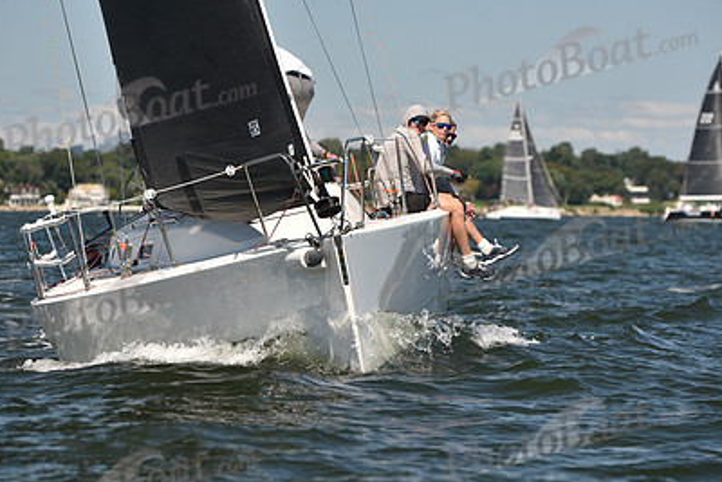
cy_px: 183
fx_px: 4213
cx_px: 352
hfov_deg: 9.8
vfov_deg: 6.5
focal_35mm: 210
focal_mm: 145
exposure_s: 1/1250
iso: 250
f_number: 4
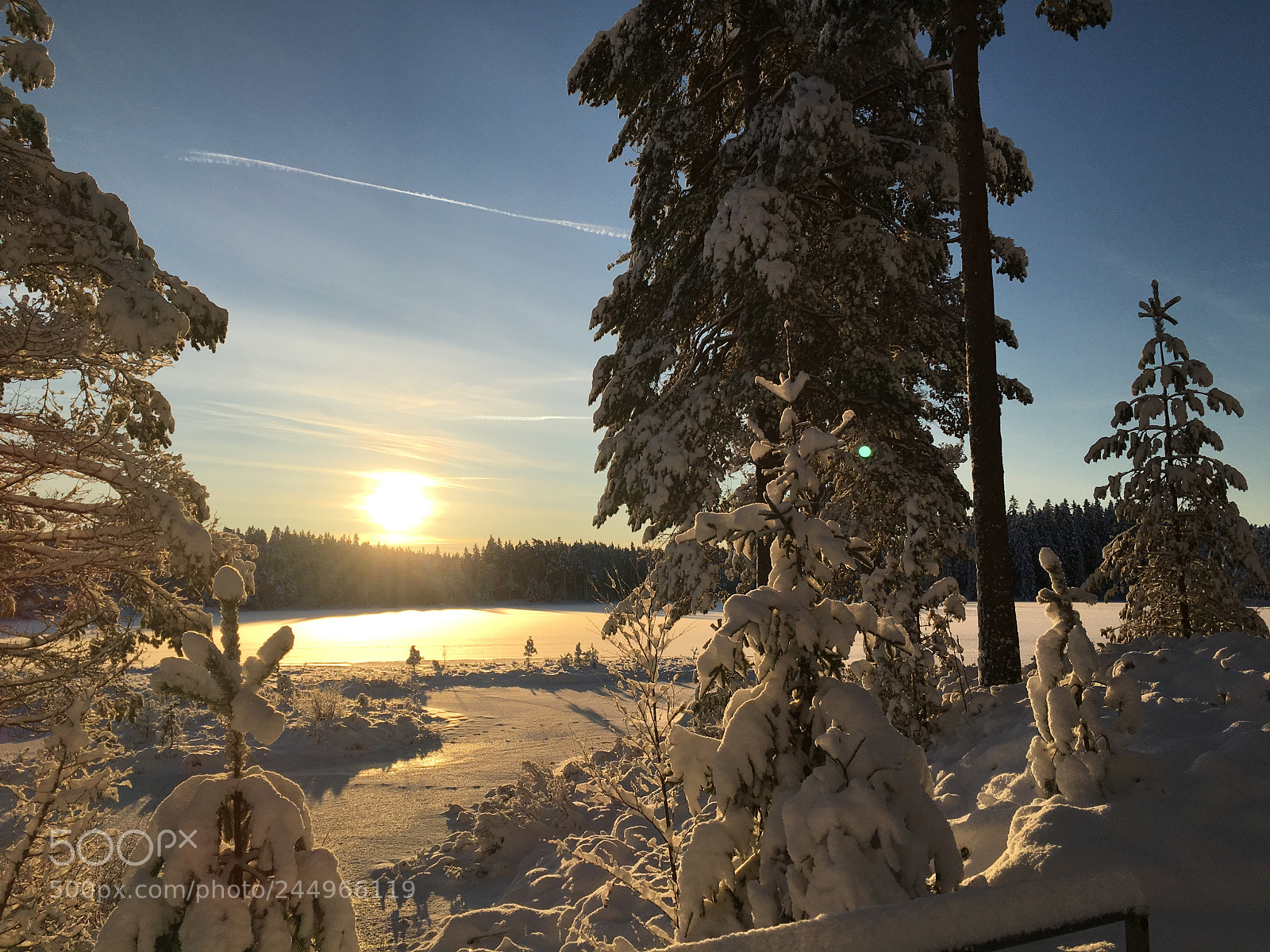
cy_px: 476
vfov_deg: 48.2
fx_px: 1064
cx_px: 635
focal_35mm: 29
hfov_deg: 61.7
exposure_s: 1/3497
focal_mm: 4.15
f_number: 2.2
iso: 25
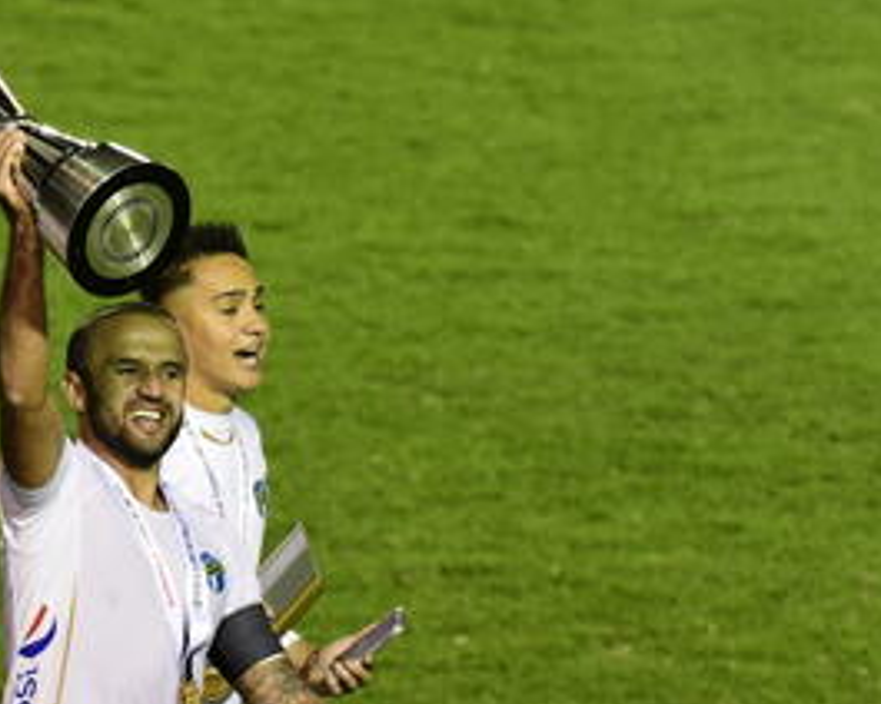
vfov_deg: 1.5
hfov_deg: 1.9
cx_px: 76
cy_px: 380
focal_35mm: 1008
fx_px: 26283
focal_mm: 380
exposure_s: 1/1000
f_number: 5.6
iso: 6400
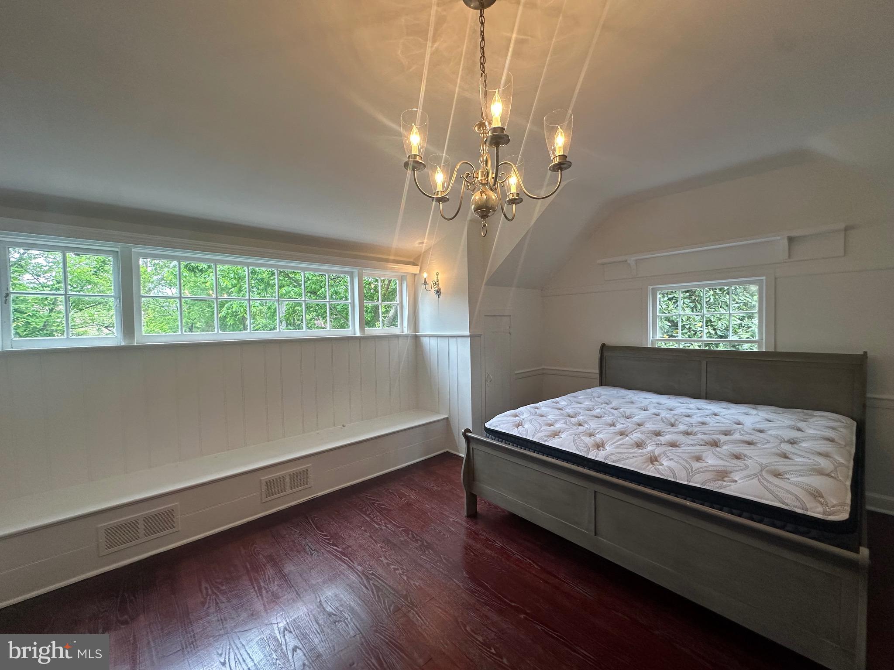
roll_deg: +0.7
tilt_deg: -0.8
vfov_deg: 85.7
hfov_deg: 102.1
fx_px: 362
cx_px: 447
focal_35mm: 14
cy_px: 335
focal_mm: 2.22
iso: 200
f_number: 2.2
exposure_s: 1/120
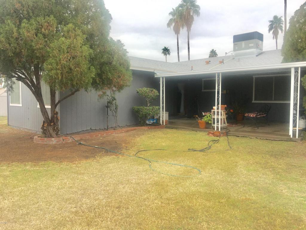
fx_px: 256
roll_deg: -0.7
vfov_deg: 48.2
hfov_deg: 61.7
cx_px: 153
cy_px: 115
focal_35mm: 29
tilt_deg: -2.5
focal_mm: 4.15
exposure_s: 1/371
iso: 25
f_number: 2.2
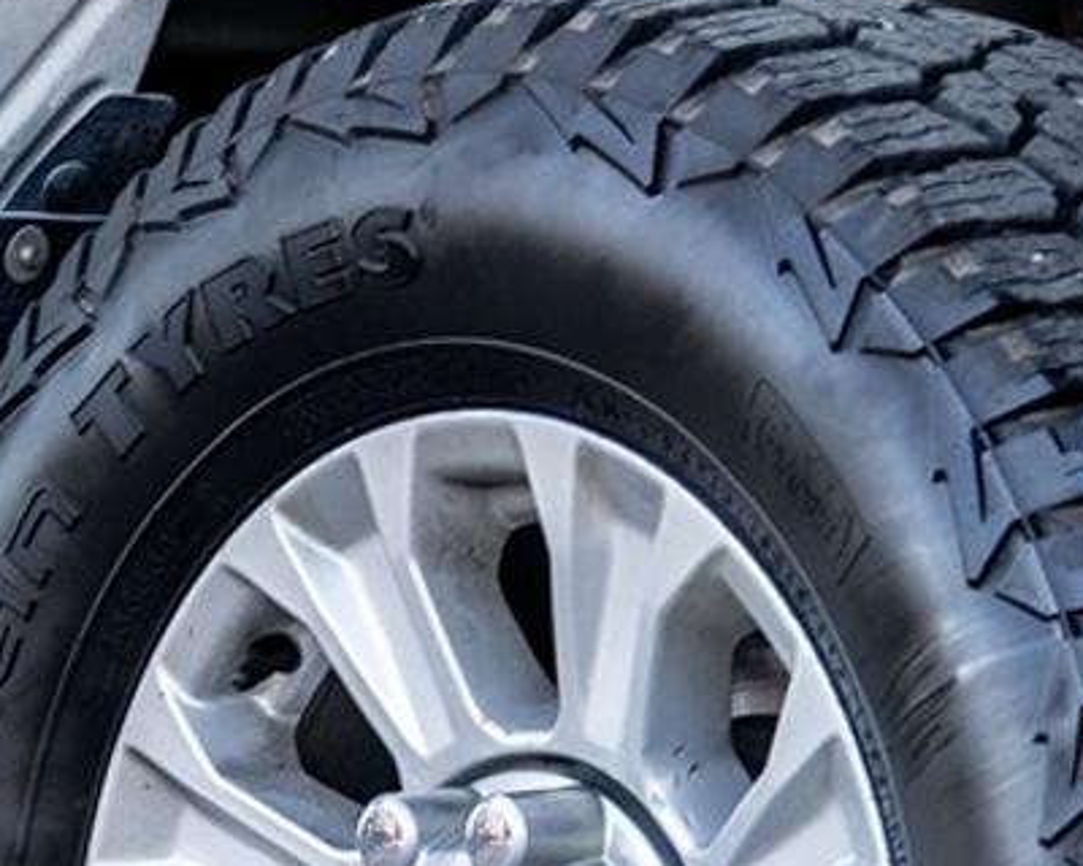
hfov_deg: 6.6
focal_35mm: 291
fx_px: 9327
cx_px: 436
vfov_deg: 5.3
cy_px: 303
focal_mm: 47
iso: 200
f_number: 4
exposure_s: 1/125
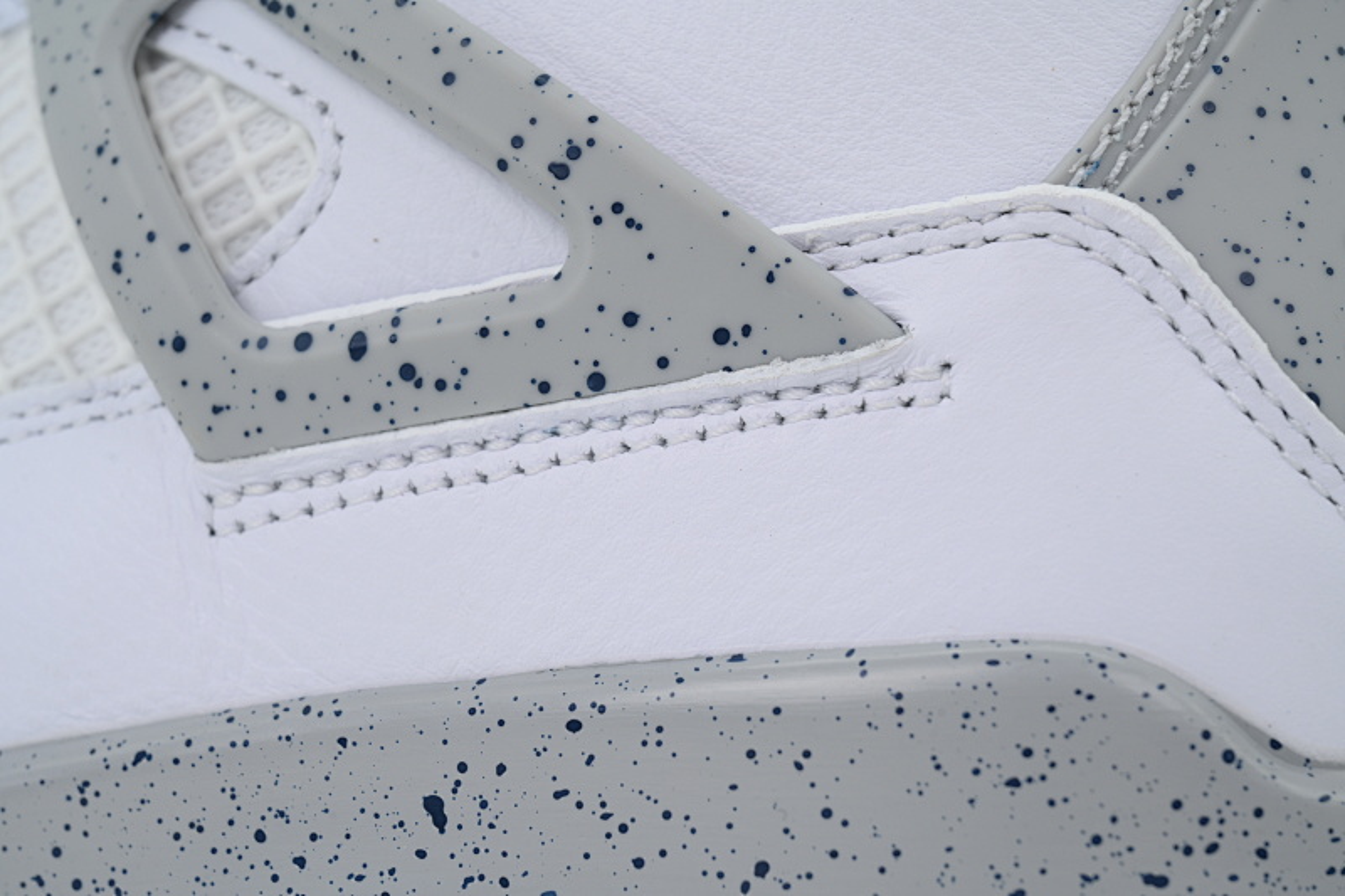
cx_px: 672
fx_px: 3698
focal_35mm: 99
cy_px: 448
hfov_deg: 20.6
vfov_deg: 13.8
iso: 400
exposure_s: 1/100
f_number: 13
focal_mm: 99
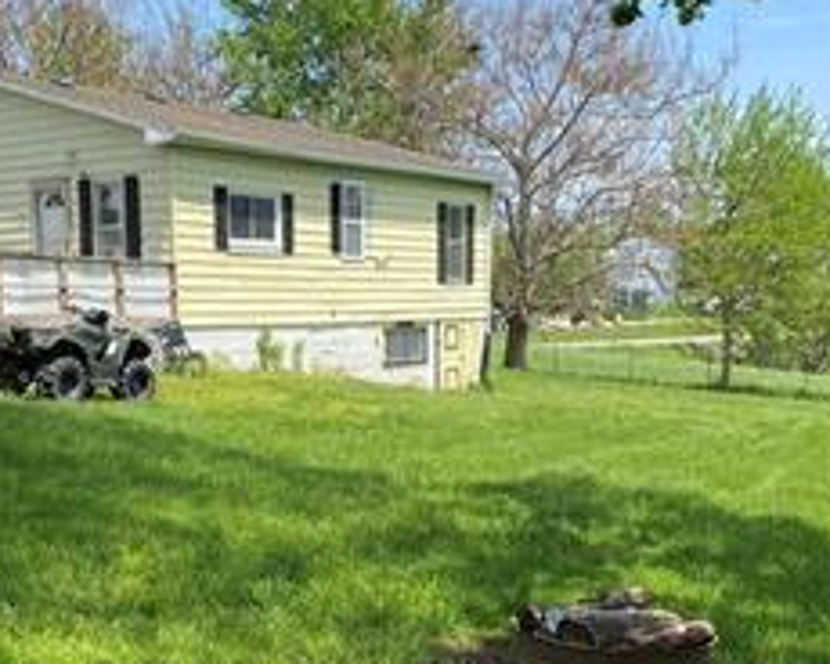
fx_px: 1302
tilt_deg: -8.5
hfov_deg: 35.2
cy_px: 487
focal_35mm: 53
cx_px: 321
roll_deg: +2.3
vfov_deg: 28.2
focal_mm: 4.25
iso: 32
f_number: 1.8
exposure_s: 1/1838
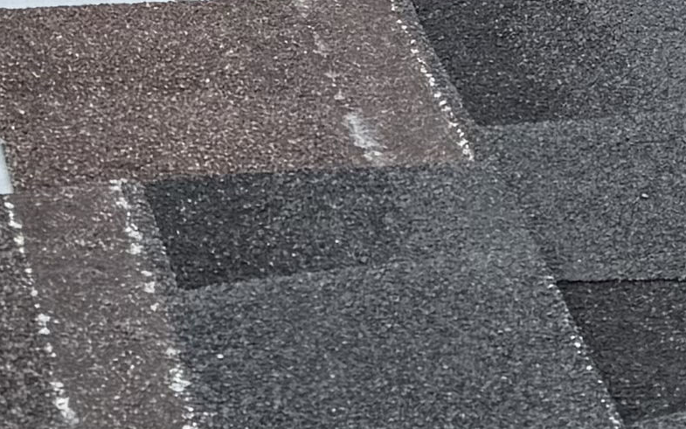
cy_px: -1086
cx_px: 509
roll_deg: +26.6
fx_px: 3459
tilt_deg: -17.1
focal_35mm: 185
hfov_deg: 11.3
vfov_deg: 6.2
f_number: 1.78
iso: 80
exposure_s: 1/1855
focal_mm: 6.76
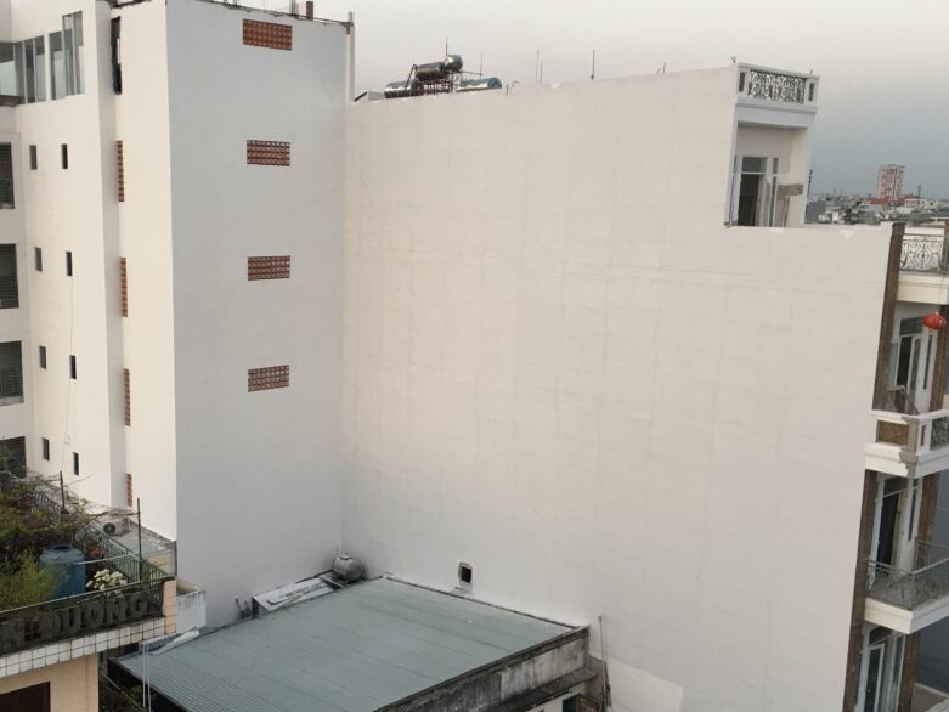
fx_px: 1042
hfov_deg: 48.6
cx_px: 369
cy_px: 395
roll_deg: -1.2
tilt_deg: -10.4
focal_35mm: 38
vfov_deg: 37.7
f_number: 2.2
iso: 25
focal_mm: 4.15
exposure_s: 1/33
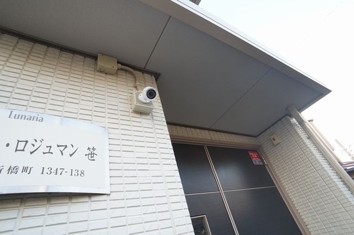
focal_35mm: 24
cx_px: 177
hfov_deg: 73.8
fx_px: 236
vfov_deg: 53.1
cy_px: 118
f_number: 5
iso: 400
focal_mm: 16
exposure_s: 1/100
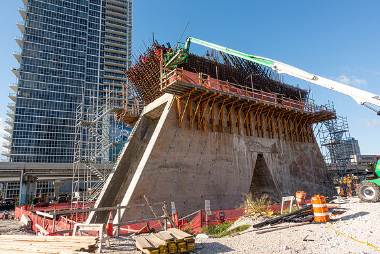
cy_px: 127
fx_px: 253
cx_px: 190
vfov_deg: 53.2
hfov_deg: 73.7
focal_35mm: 24
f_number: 7.1
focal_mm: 8.8
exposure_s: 1/200
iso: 125
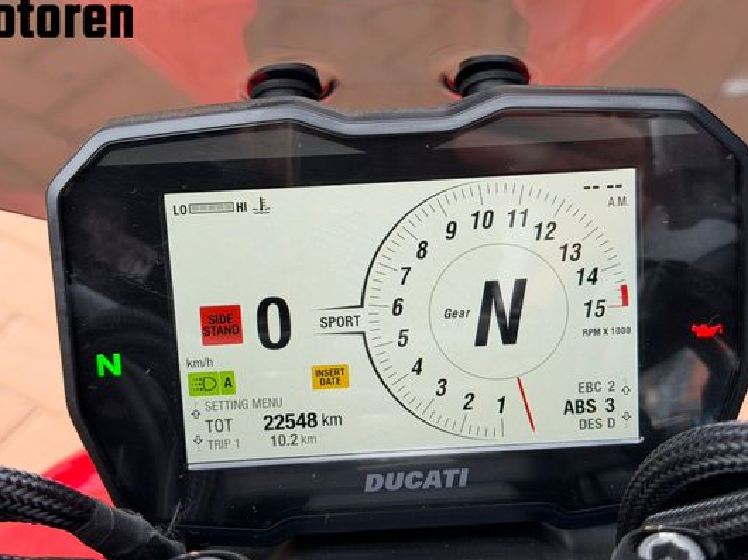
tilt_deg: -39.4
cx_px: 404
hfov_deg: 33.2
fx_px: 1253
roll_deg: -19.1
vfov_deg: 25.2
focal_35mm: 58
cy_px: 282
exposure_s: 1/810
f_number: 1.78
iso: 64
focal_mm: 6.76
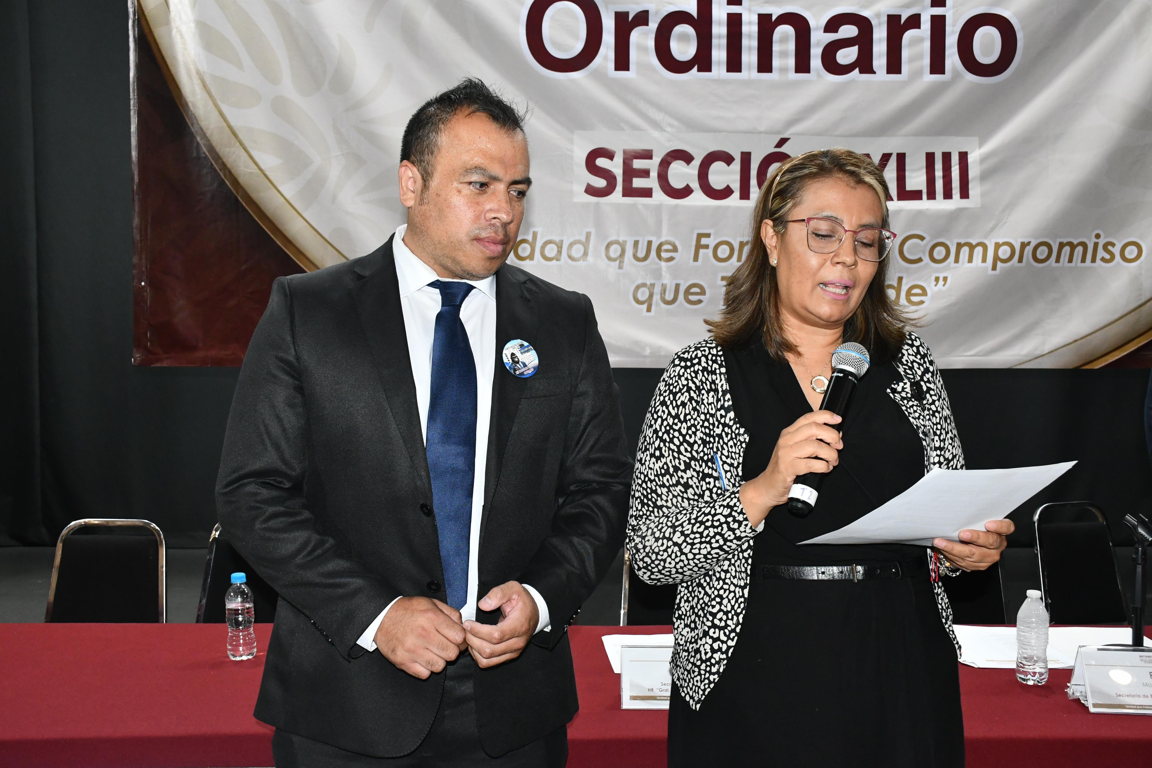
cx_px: 576
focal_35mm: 33
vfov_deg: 40.0
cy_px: 384
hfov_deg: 57.2
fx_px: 1056
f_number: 6.3
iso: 2000
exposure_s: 1/50
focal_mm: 22
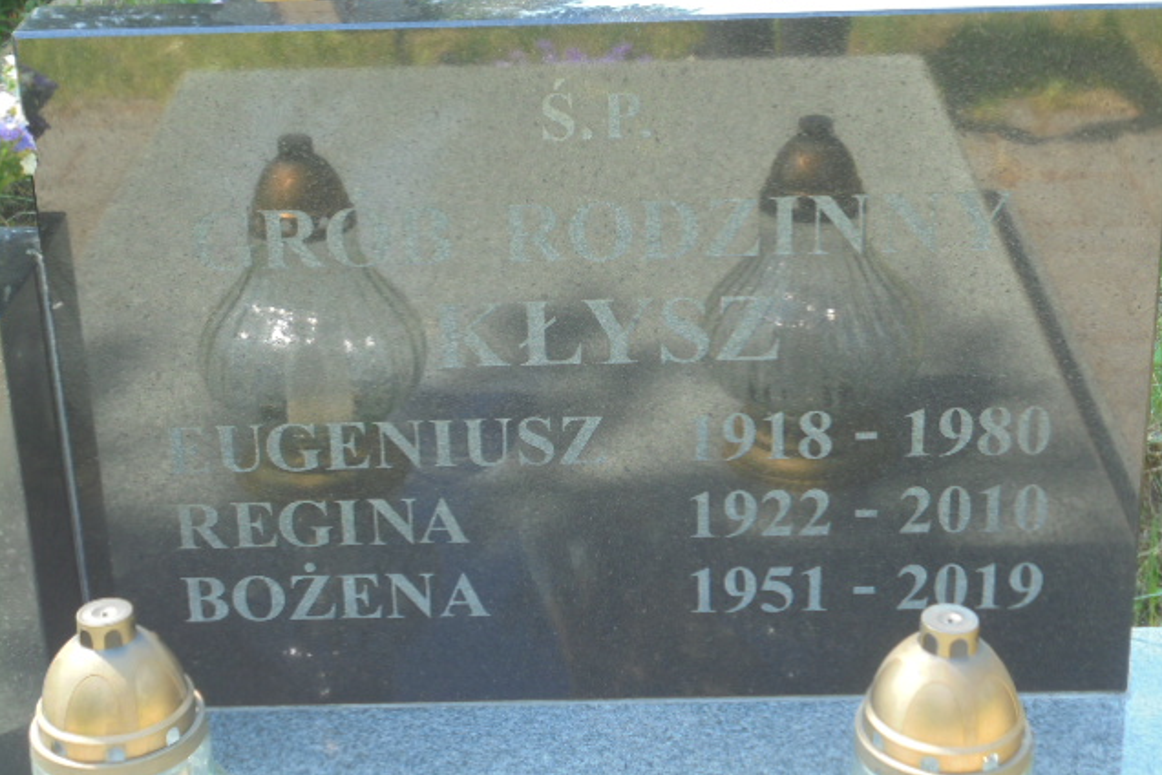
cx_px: 581
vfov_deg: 20.3
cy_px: 340
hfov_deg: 30.1
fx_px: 2162
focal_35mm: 67
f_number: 5.6
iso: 100
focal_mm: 11.5
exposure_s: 1/30
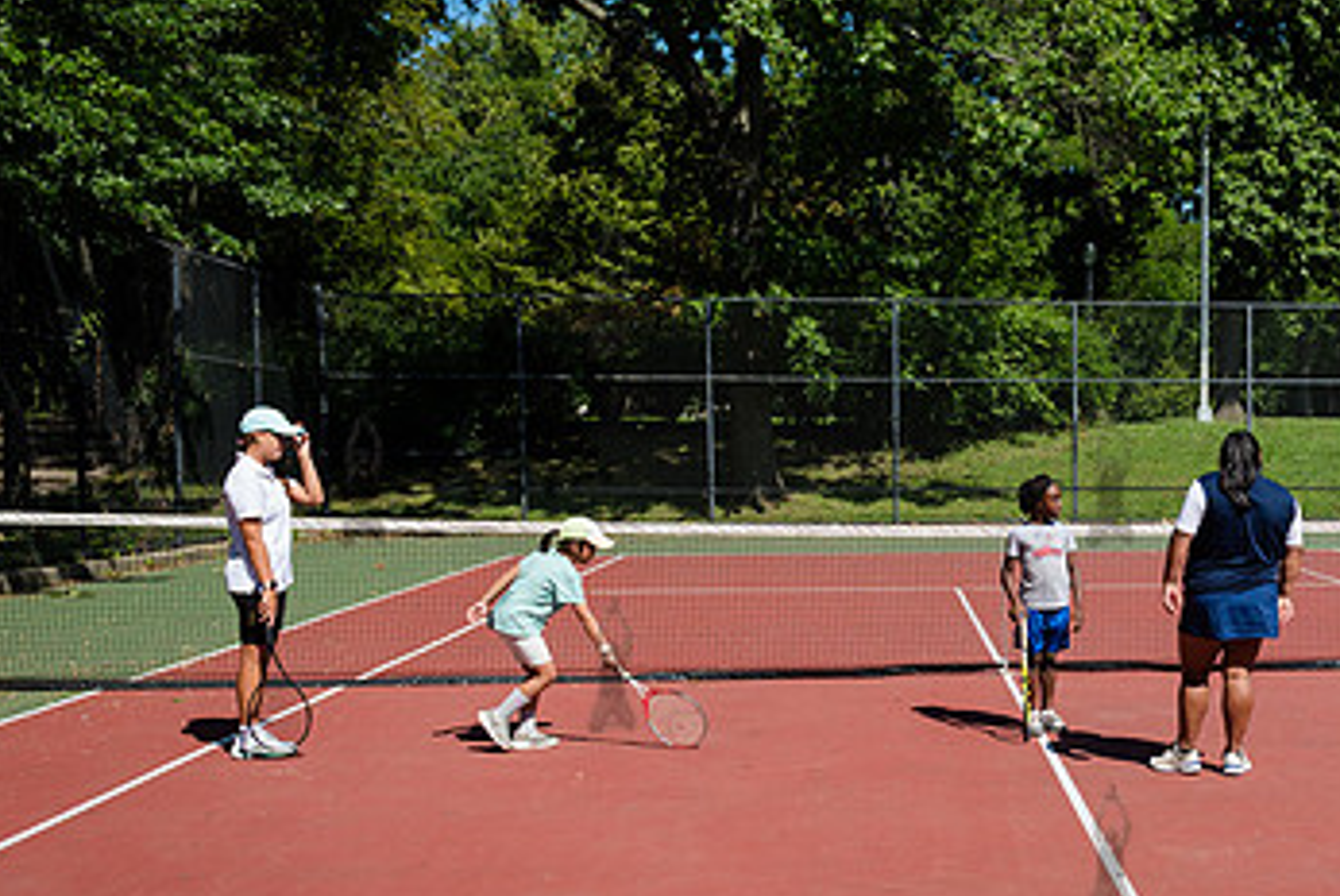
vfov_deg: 29.8
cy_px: 549
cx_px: 1113
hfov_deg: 41.3
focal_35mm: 45
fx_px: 1676
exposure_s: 1/1600
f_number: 3.5
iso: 200
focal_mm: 24
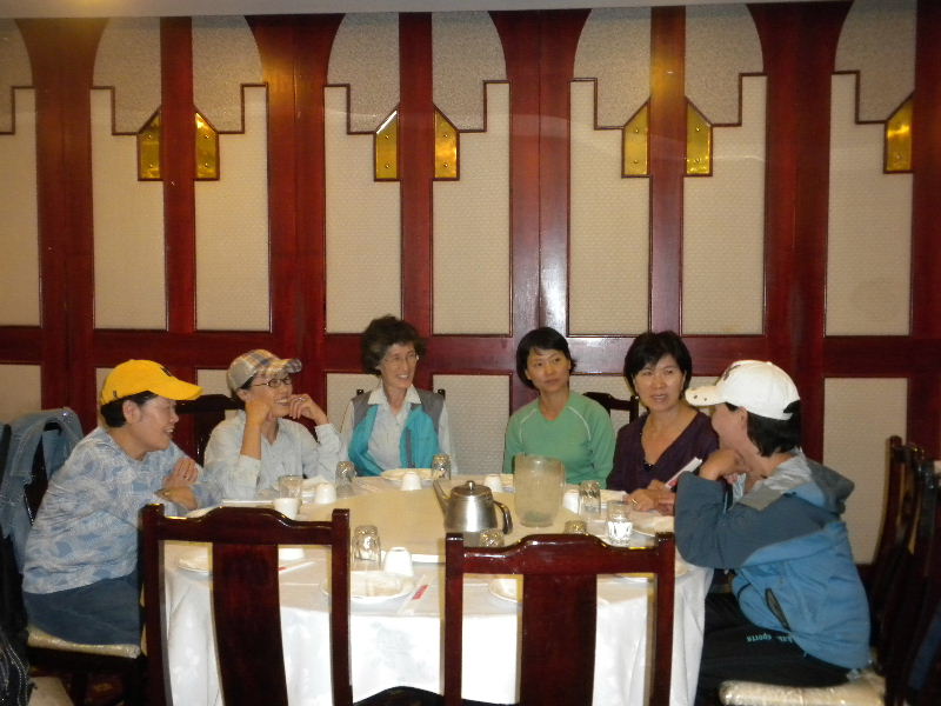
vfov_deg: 38.7
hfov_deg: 50.1
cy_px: 353
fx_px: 1006
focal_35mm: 37
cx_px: 470
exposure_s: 1/30
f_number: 3.5
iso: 400
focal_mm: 6.6
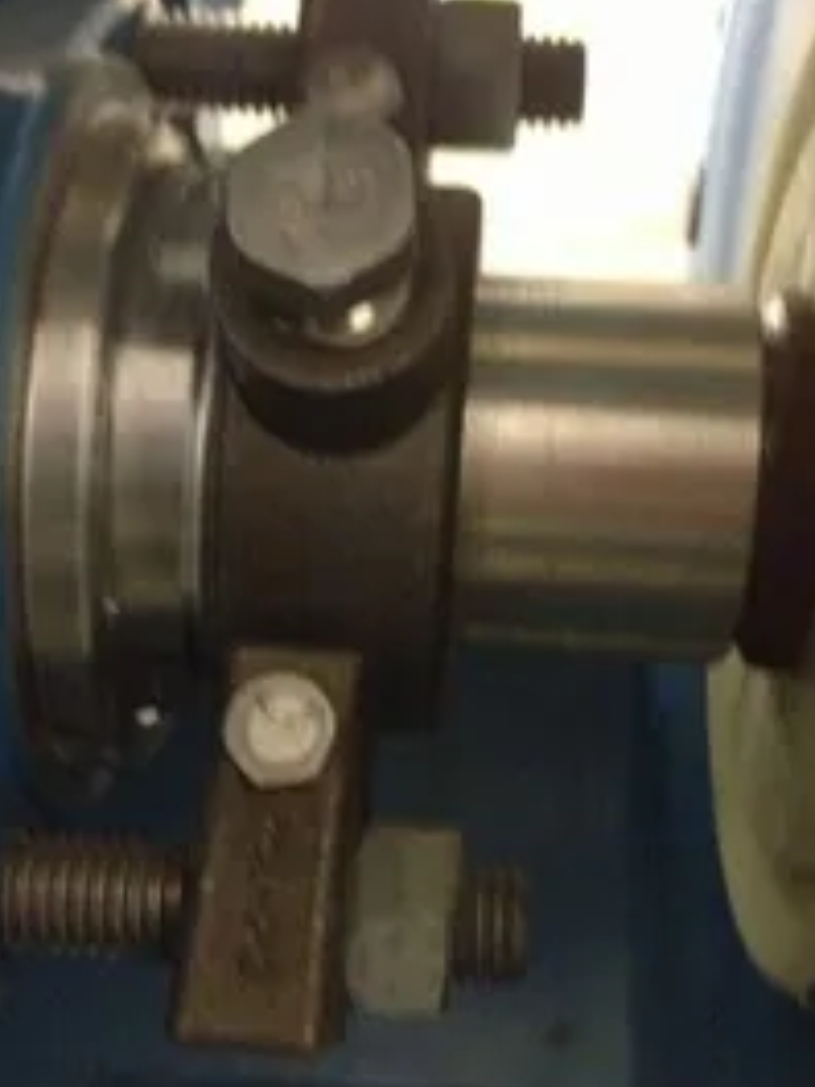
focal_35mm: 53
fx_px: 1664
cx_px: 436
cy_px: 515
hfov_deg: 27.5
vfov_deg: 36.2
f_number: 2.4
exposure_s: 1/15
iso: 800
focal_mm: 4.28
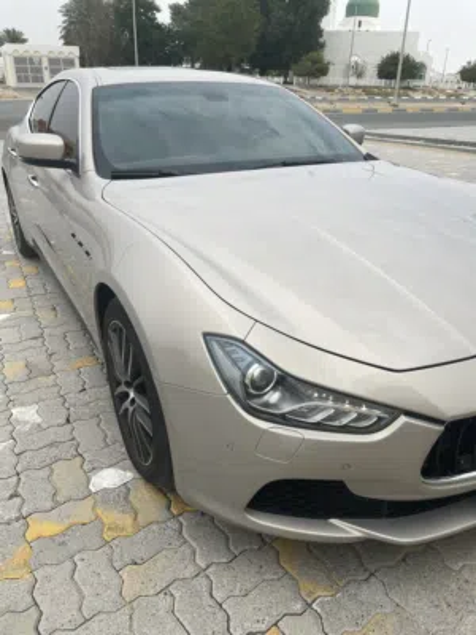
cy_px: 318
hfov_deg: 53.1
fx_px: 477
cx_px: 238
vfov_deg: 67.3
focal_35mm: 26
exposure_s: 1/4464
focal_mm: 4.2
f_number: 1.6
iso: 32
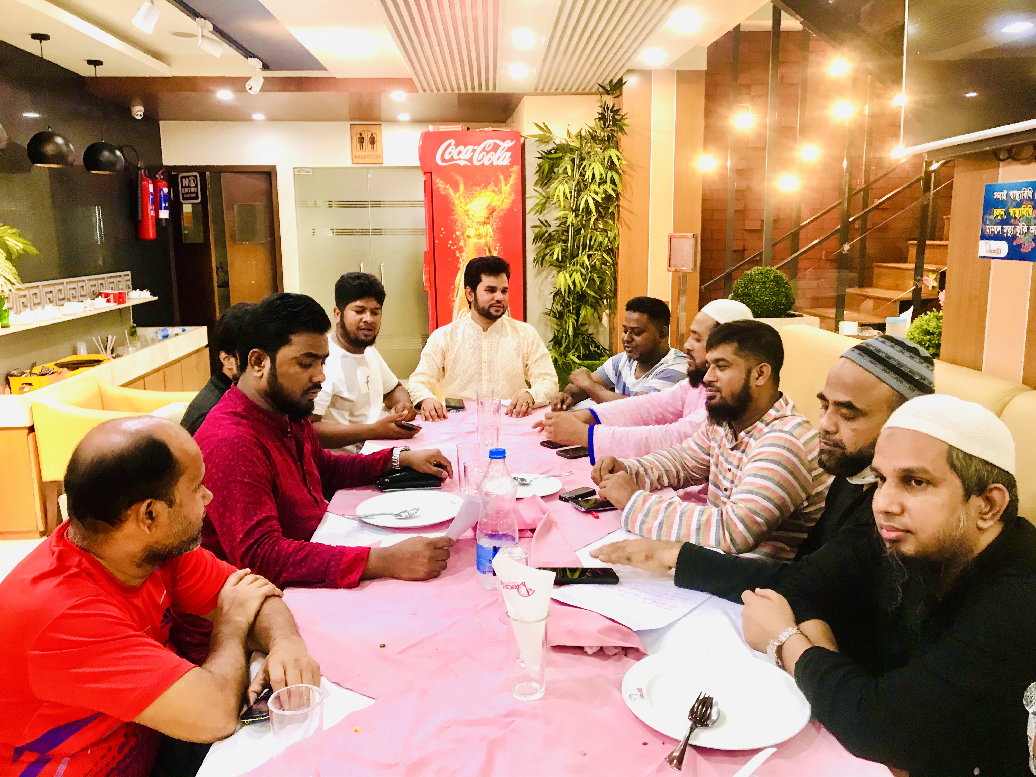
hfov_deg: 63.4
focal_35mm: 28
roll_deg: +0.0
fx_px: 838
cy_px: 388
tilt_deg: -9.7
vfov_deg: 49.7
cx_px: 518
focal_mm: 3.99
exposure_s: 1/17
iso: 64
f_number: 1.8
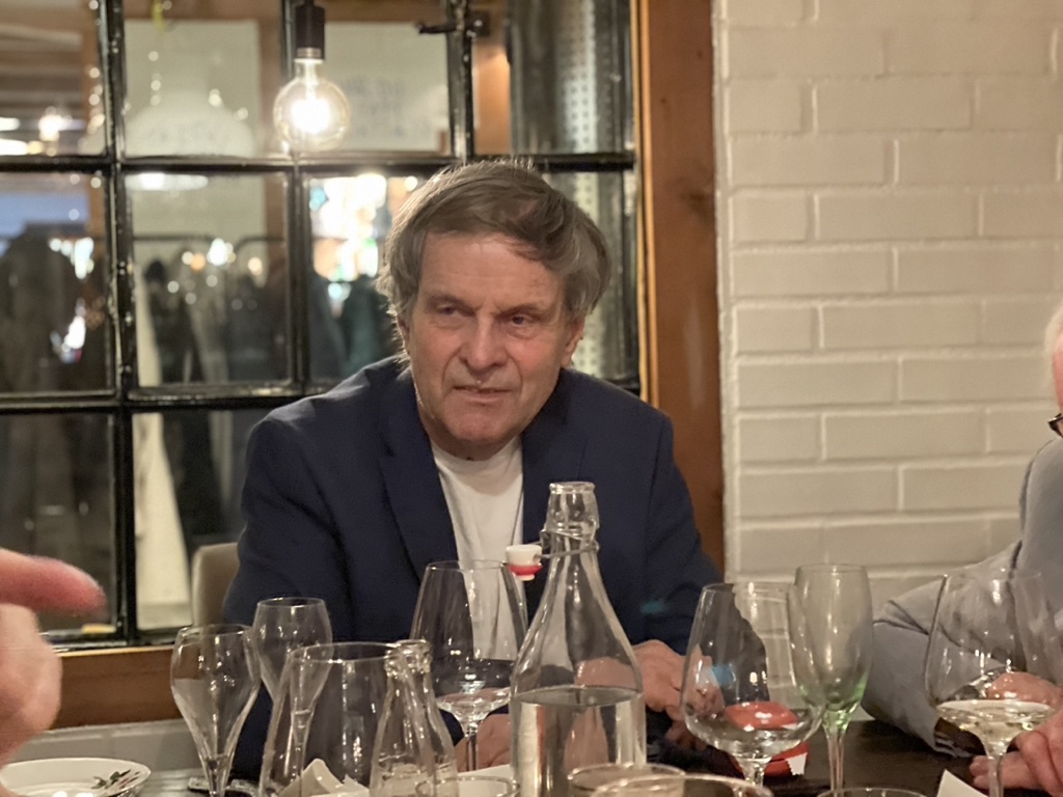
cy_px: 398
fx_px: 1965
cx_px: 532
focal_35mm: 64
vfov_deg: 22.9
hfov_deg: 30.3
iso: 1250
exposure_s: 1/14
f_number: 2.2
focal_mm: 7.5
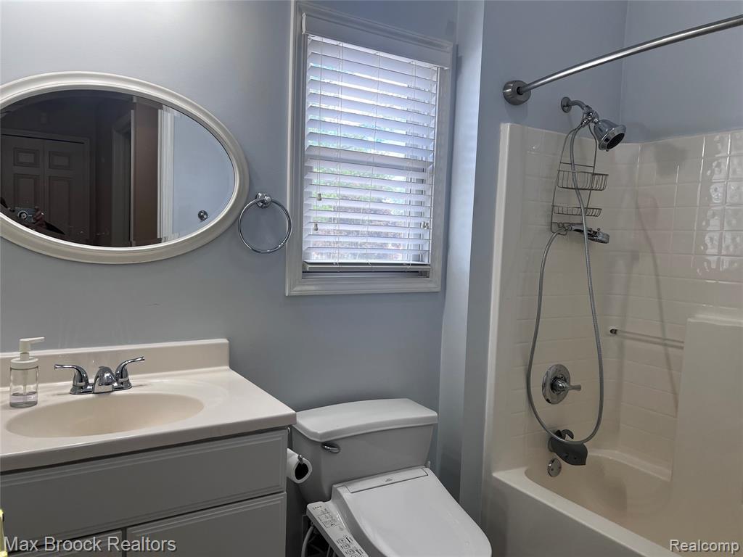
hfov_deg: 67.3
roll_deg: -1.5
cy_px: 278
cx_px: 372
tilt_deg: -4.3
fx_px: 558
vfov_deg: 53.1
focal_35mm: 26
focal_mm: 5.7
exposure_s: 1/123
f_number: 1.5
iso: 64
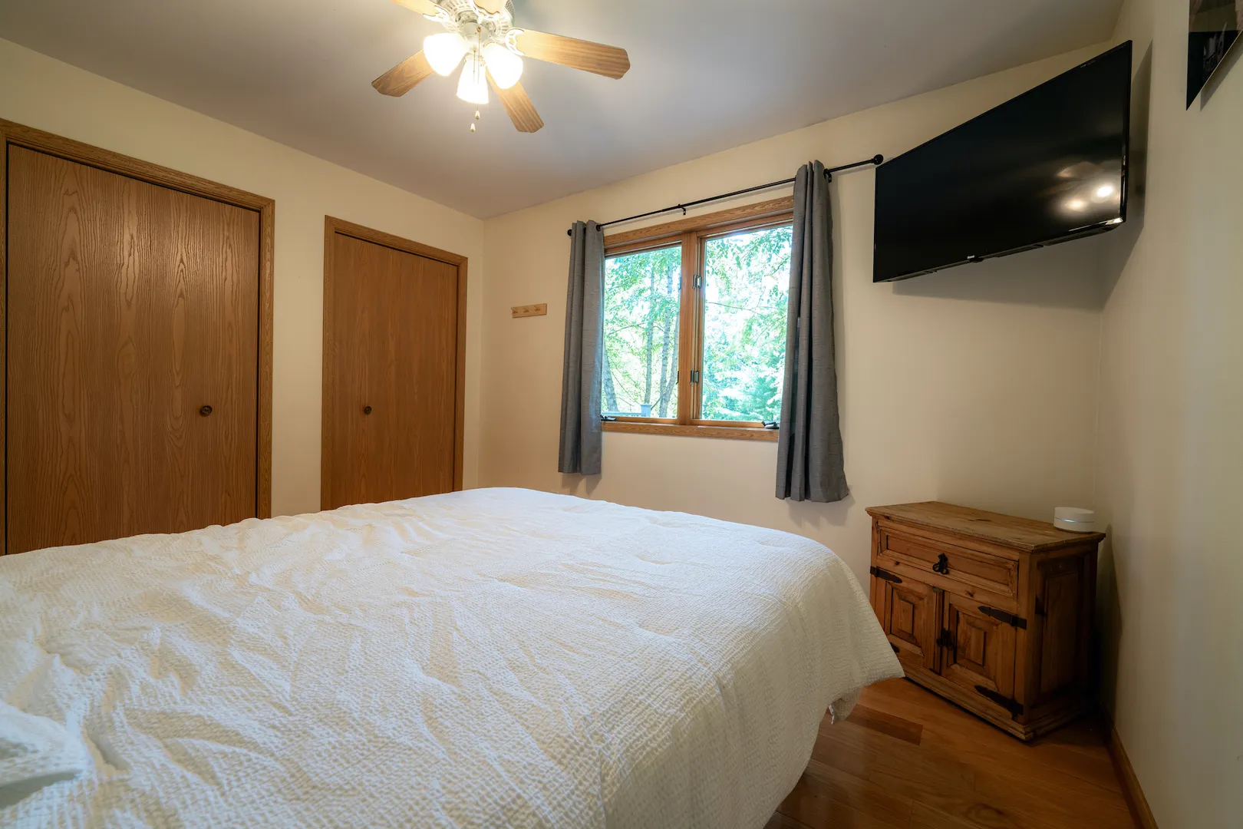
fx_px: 483
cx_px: 622
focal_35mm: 14
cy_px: 414
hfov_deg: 104.3
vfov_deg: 81.2
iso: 320
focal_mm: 14
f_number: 8
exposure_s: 1/8
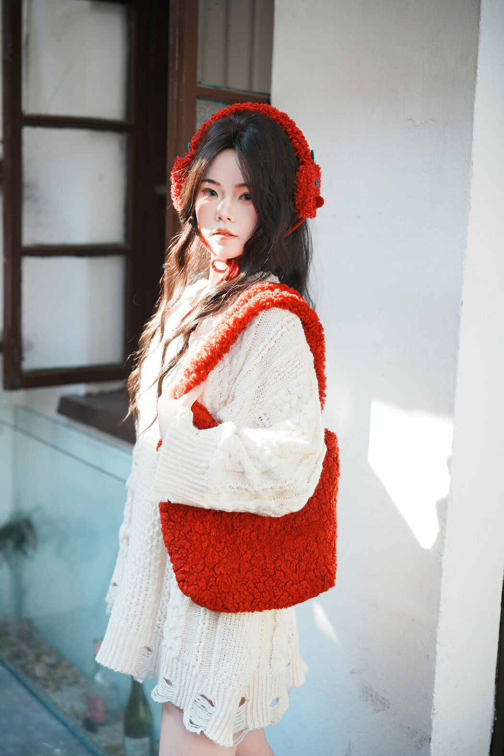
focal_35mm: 50
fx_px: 1050
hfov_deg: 27.0
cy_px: 378
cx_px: 252
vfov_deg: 39.6
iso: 160
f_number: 2.2
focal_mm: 50
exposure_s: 1/500
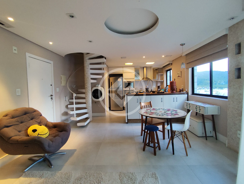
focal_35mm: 16
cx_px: 122
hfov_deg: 94.5
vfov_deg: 78.2
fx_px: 113
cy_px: 92
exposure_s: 1/60
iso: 160
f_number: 2.2
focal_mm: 1.65
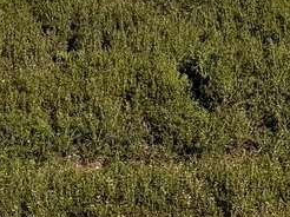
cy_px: -487
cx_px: 130
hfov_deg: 9.8
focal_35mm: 203
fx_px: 1699
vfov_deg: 6.5
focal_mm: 5.96
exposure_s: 1/5618
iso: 50
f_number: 1.6
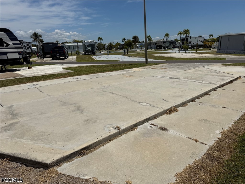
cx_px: 122
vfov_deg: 56.8
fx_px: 170
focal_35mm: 24
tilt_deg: -14.1
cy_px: 92
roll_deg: +1.9
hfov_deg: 71.6
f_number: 1.78
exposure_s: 1/14286
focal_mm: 6.76
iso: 64
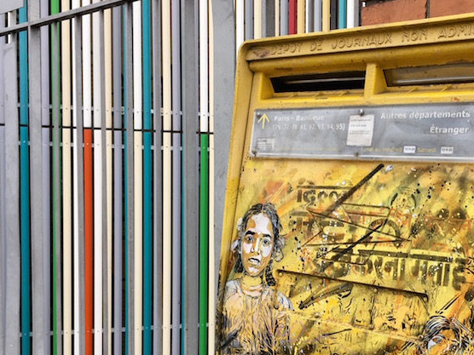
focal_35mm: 49
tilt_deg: -3.2
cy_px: 216
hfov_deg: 38.0
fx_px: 671
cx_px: 351
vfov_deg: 29.6
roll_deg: +0.1
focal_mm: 4.15
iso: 25
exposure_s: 1/50
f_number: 2.2
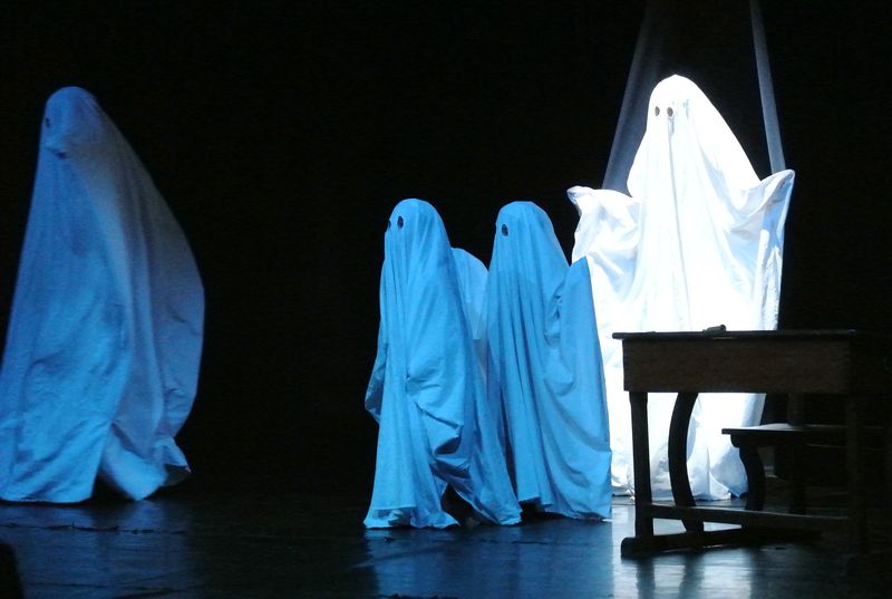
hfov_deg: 19.1
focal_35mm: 107
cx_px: 446
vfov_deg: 12.9
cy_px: 300
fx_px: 2657
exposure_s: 1/100
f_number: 4
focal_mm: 39.8
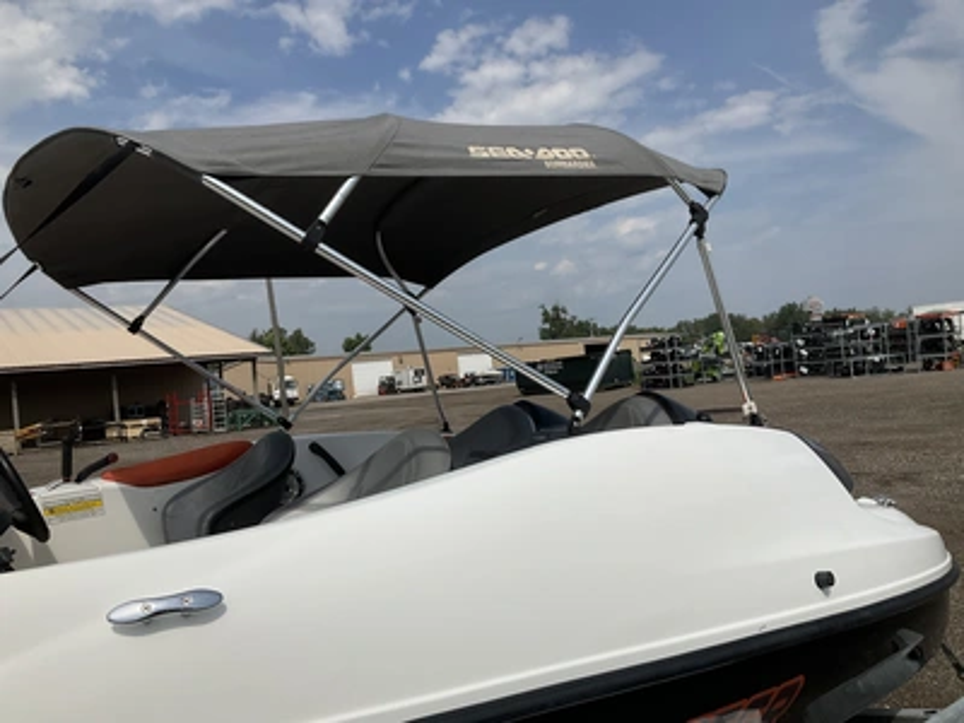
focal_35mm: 29
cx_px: 482
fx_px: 808
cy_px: 362
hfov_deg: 61.7
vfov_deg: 48.2
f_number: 1.8
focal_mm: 3
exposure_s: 1/5814
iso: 25
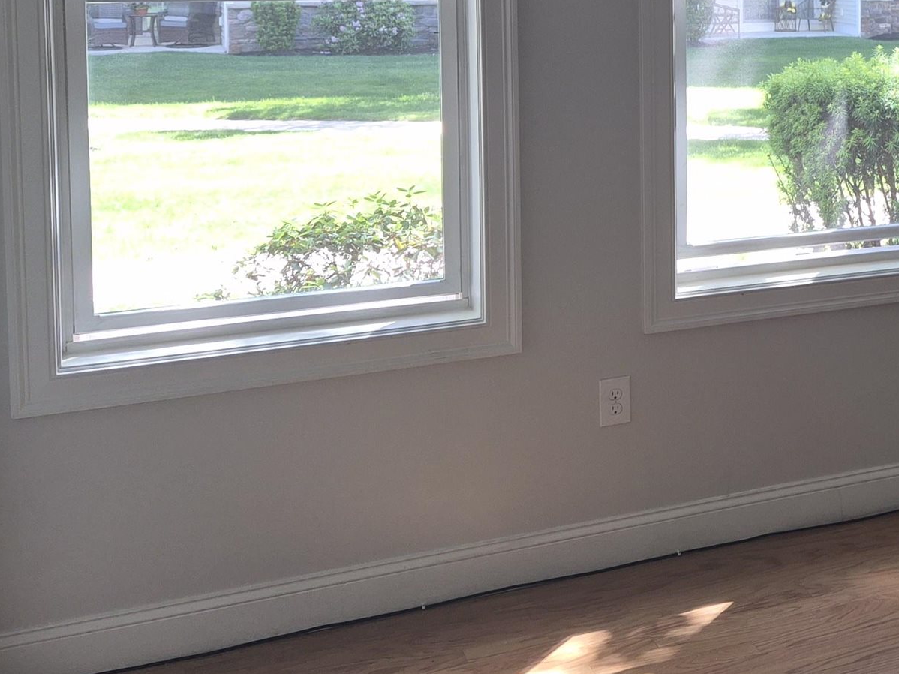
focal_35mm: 59
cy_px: 56
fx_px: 1532
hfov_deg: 28.6
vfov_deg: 24.1
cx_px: 1064
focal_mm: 5.4
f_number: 1.8
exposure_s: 1/60
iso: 40
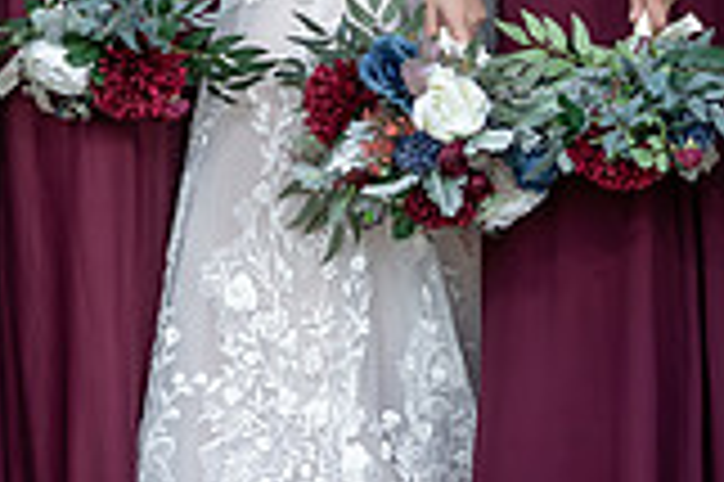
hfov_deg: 7.0
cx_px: 240
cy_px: -196
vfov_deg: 4.6
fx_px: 5947
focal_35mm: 296
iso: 250
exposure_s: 1/200
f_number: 4
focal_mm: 77
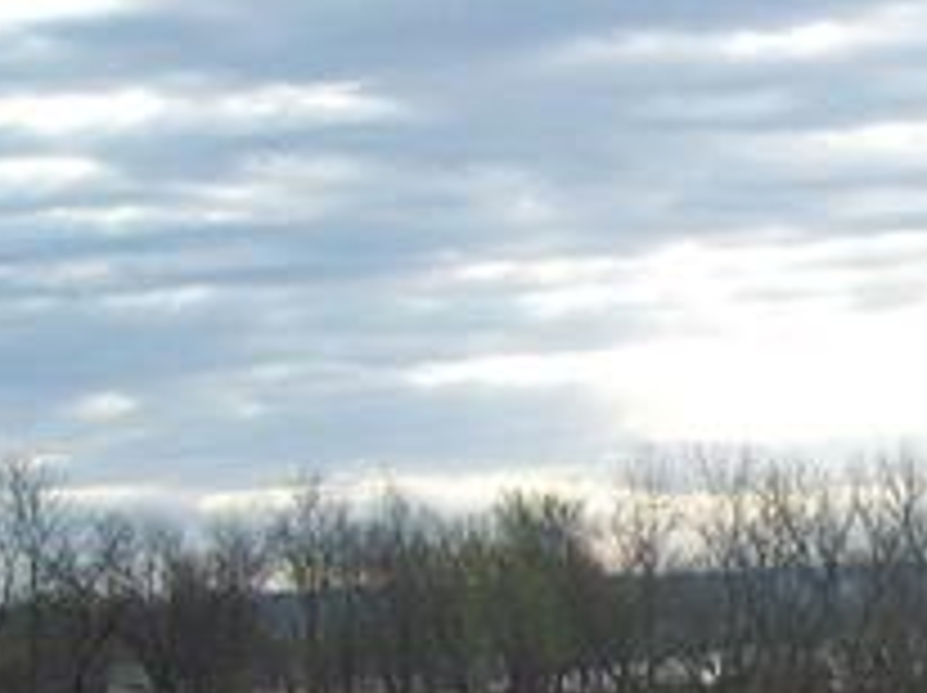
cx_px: 1116
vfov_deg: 13.1
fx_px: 2996
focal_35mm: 112
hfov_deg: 16.8
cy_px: 639
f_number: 4.8
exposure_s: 1/249
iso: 80
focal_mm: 6
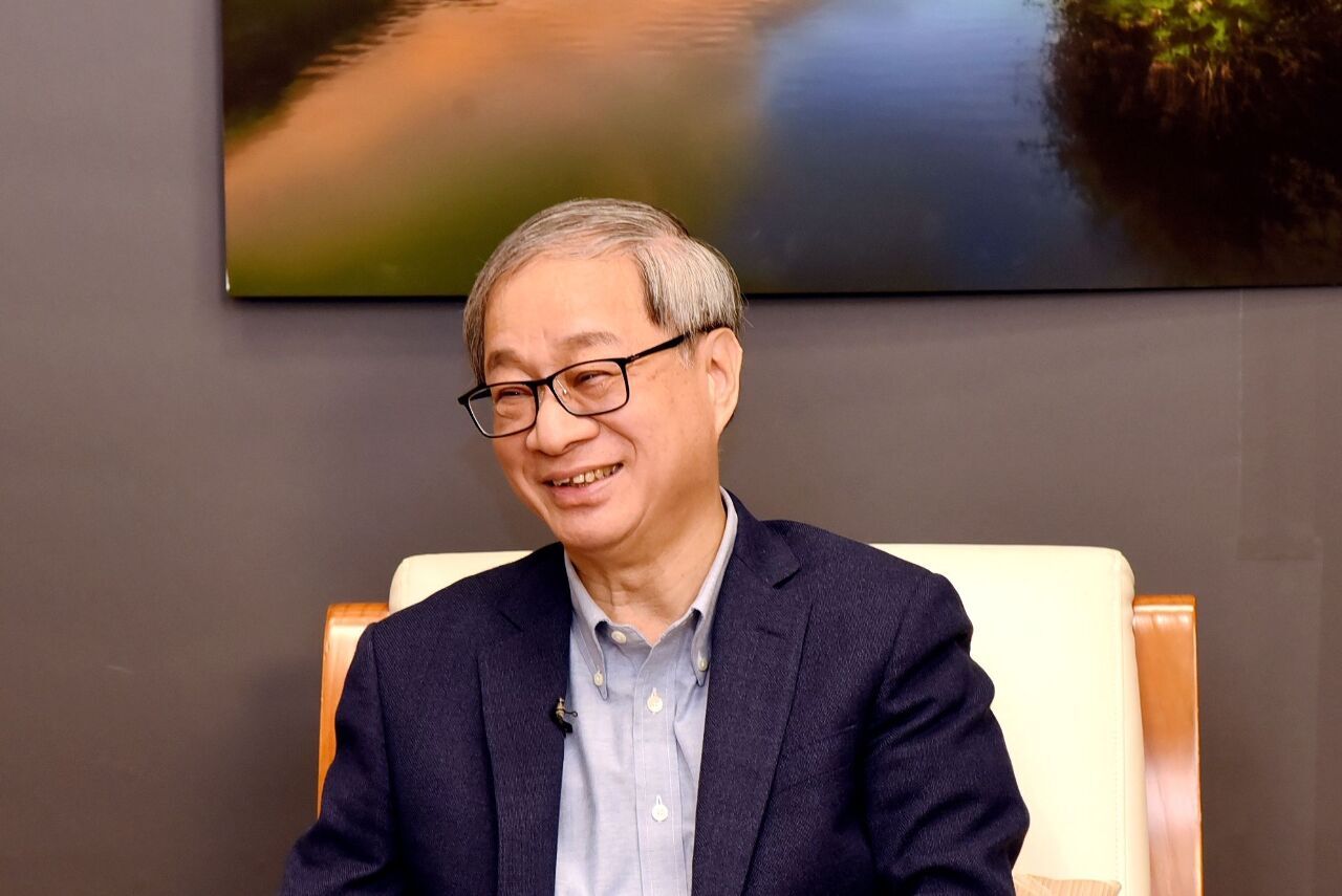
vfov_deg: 14.9
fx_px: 3431
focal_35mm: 92
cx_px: 671
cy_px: 448
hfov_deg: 22.1
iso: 1250
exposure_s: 1/100
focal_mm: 92
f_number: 6.3
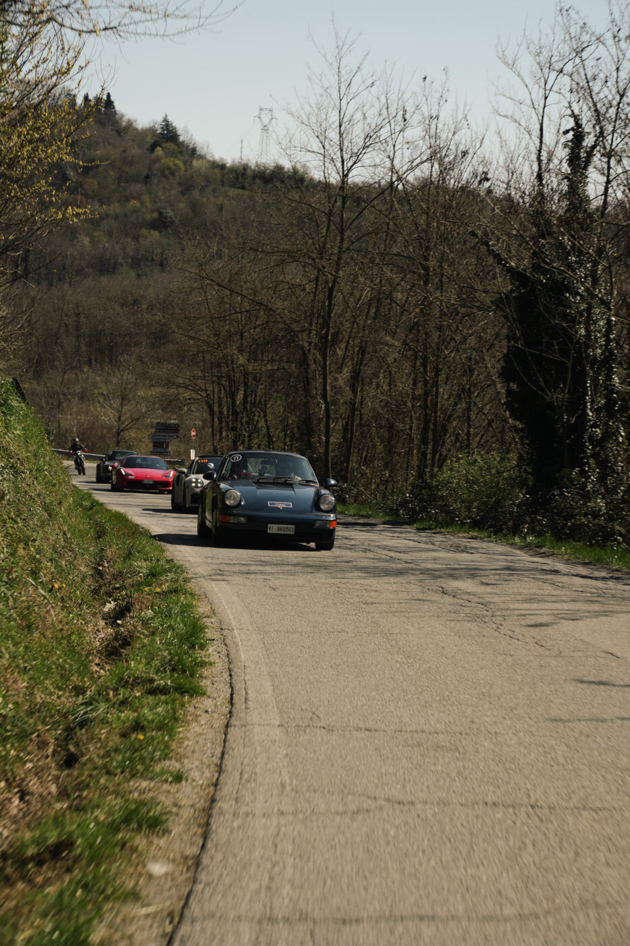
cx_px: 315
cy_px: 473
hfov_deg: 18.2
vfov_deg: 27.0
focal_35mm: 75
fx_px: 1969
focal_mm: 75
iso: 100
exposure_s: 1/160
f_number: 9
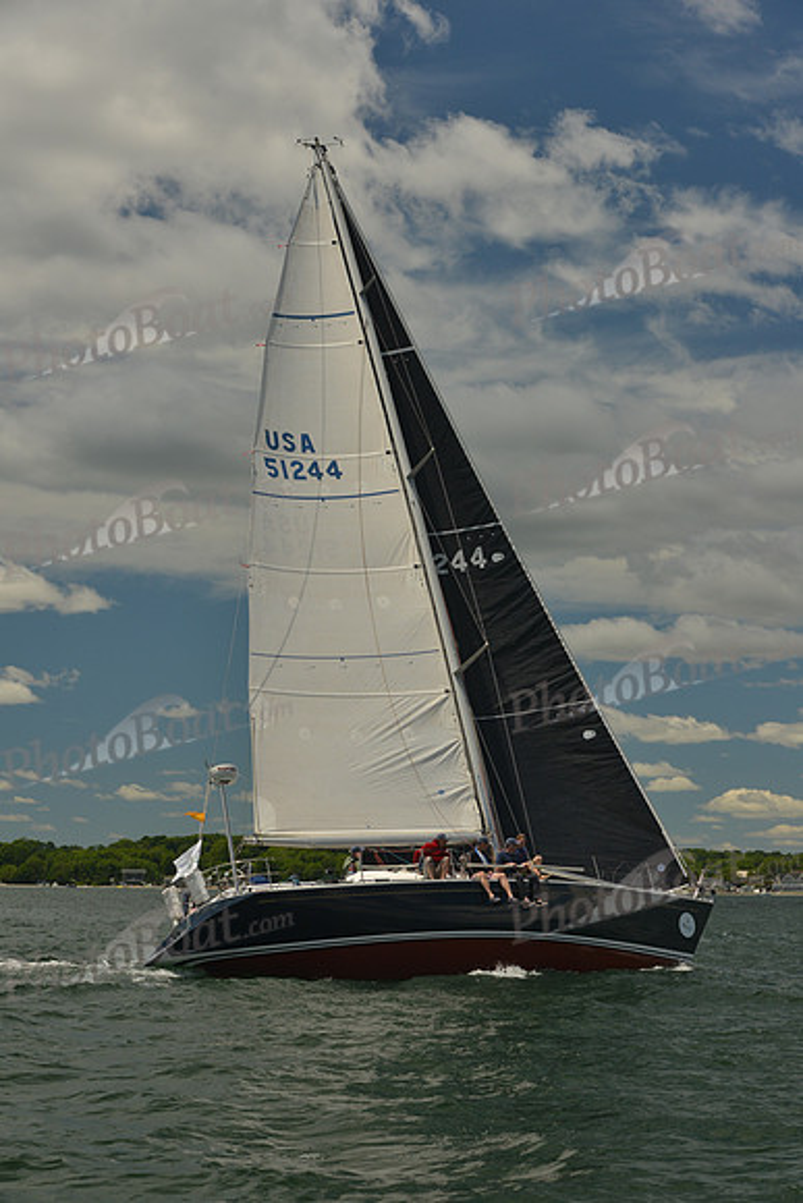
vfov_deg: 28.8
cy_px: 602
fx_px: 2341
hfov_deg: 19.5
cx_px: 402
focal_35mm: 70
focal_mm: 70
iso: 400
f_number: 8
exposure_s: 1/800
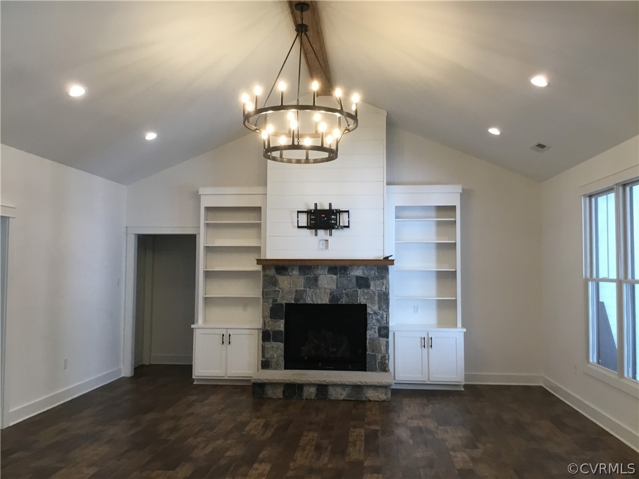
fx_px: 572
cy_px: 240
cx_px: 320
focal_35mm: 31
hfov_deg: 58.4
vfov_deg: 45.4
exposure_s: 1/30
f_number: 2.4
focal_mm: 3.3
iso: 32
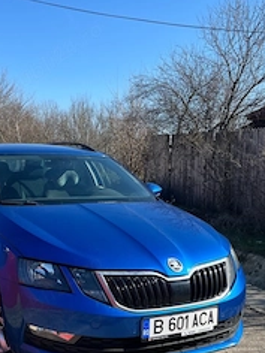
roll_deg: -1.5
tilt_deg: -5.7
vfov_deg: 42.9
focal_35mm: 44
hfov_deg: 32.5
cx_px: 84
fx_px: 449
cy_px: 194
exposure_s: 1/2062
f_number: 1.6
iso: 50
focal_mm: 5.1
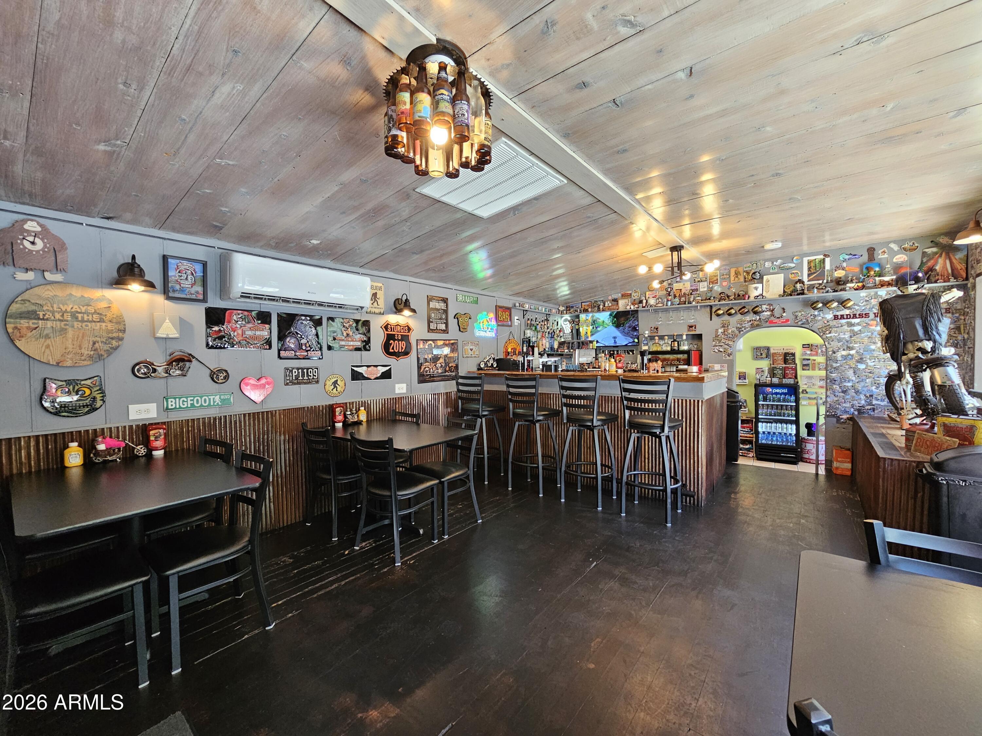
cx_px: 491
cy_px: 368
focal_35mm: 13
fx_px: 369
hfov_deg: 106.2
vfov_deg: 89.9
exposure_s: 1/60
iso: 200
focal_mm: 2.2
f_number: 2.2
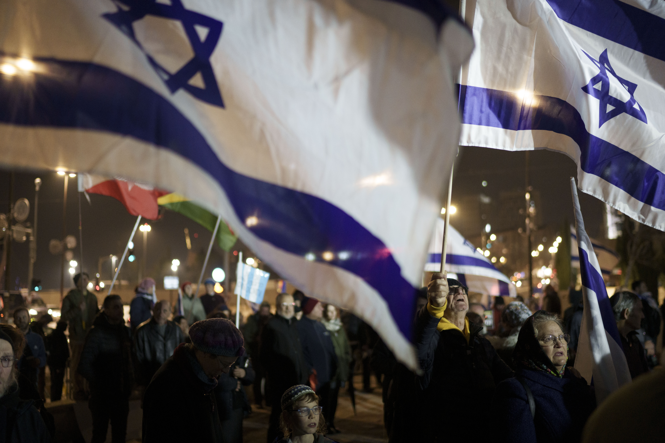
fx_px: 646
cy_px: 222
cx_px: 332
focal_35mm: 35
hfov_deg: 54.4
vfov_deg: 37.9
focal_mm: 35
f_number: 1.4
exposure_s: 1/250
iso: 3200
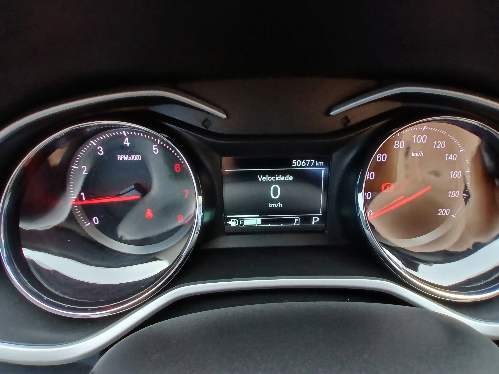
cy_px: 187
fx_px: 245
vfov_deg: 74.7
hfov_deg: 91.0
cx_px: 250
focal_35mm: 17
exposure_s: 1/30
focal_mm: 1.4
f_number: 2.2
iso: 125
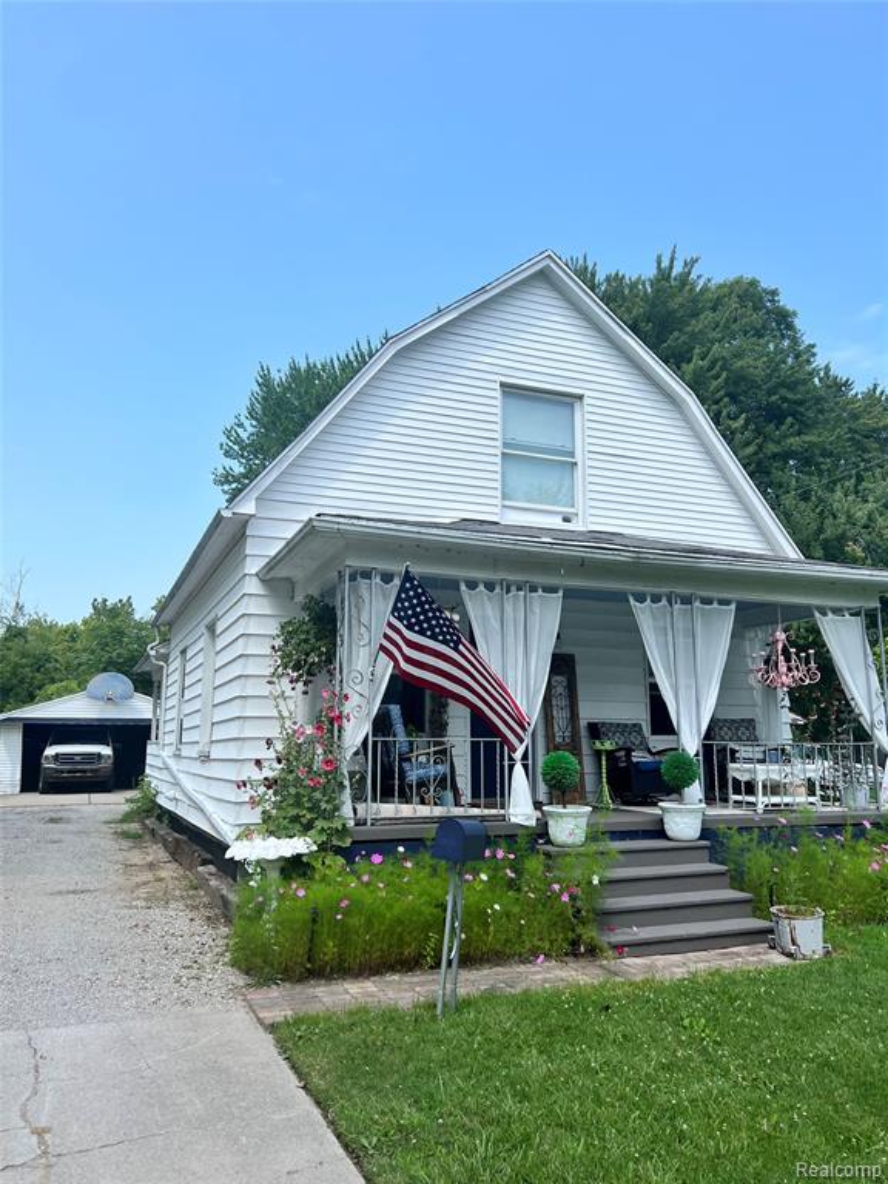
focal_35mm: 26
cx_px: 444
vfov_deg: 67.3
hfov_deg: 53.1
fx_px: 889
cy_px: 592
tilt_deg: +10.6
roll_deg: +1.4
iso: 50
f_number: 1.5
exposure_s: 1/3257
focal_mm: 5.7
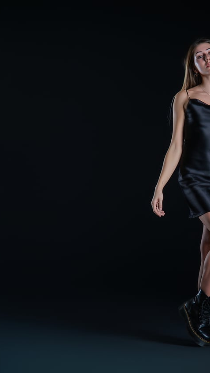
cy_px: 187
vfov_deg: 8.5
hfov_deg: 4.8
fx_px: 2505
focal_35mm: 253
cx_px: 226
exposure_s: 1/250
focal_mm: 160
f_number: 7.1
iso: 125
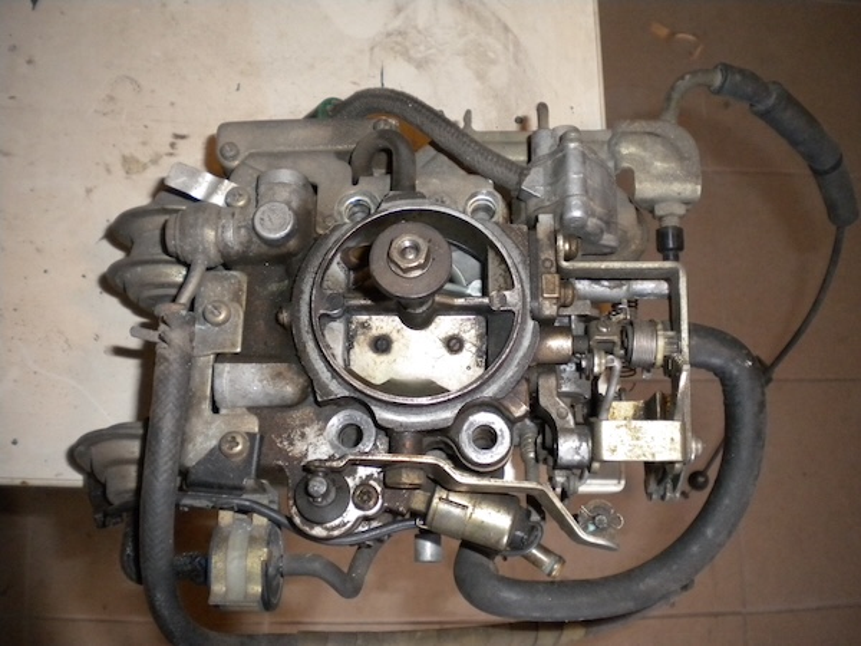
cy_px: 323
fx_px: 871
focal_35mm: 35
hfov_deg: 52.6
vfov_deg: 40.7
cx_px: 430
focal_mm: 6.3
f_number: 3.1
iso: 400
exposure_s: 1/30
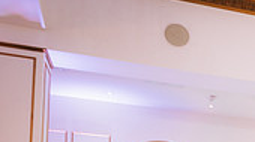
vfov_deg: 12.8
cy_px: 250
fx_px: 581
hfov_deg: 20.3
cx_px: 411
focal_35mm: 86
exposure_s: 1/125
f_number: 2.8
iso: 800
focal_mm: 24
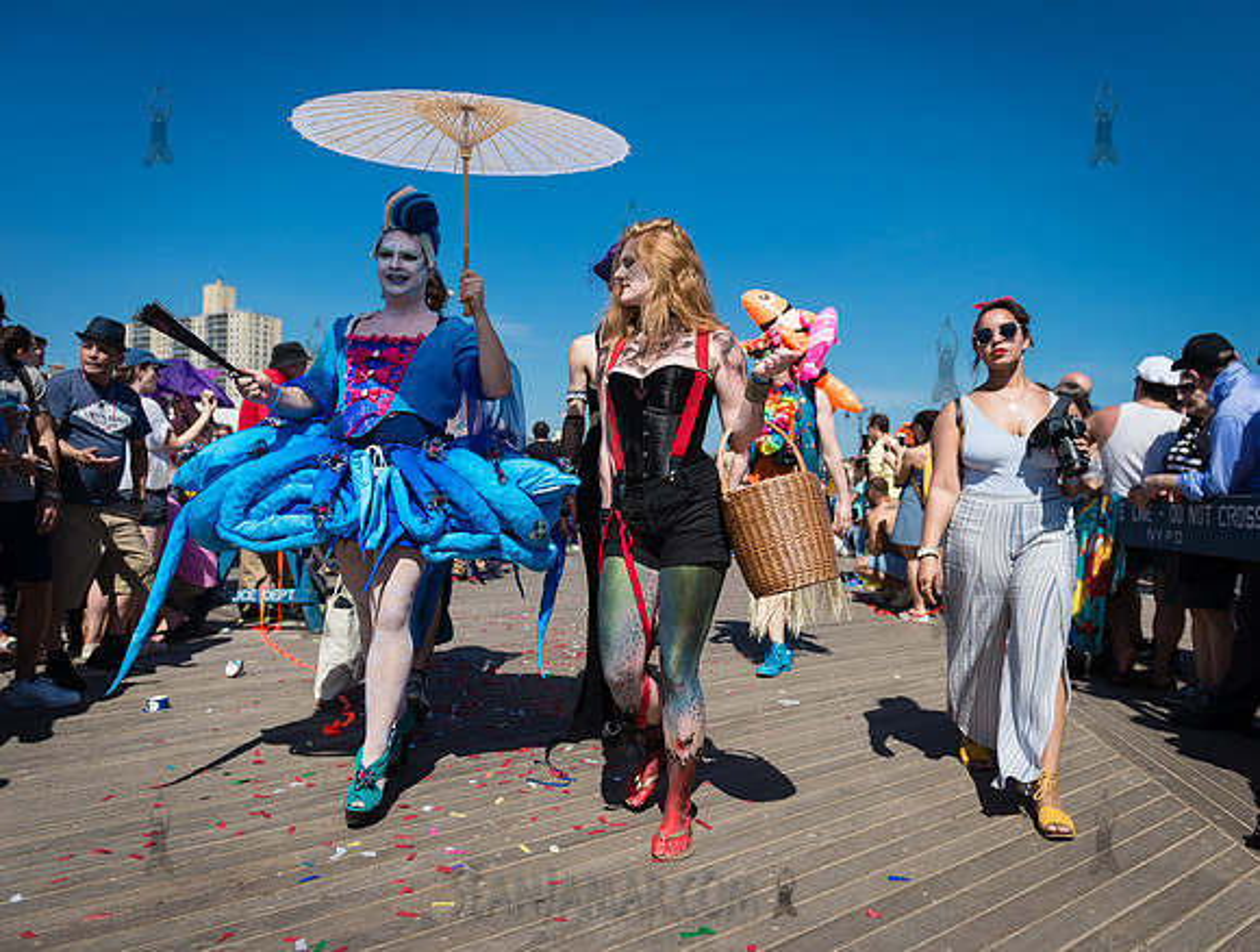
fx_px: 951
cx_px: 657
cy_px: 476
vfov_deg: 53.2
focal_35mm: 26
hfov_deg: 67.0
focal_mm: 24
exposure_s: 1/2500
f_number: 3.5
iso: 100
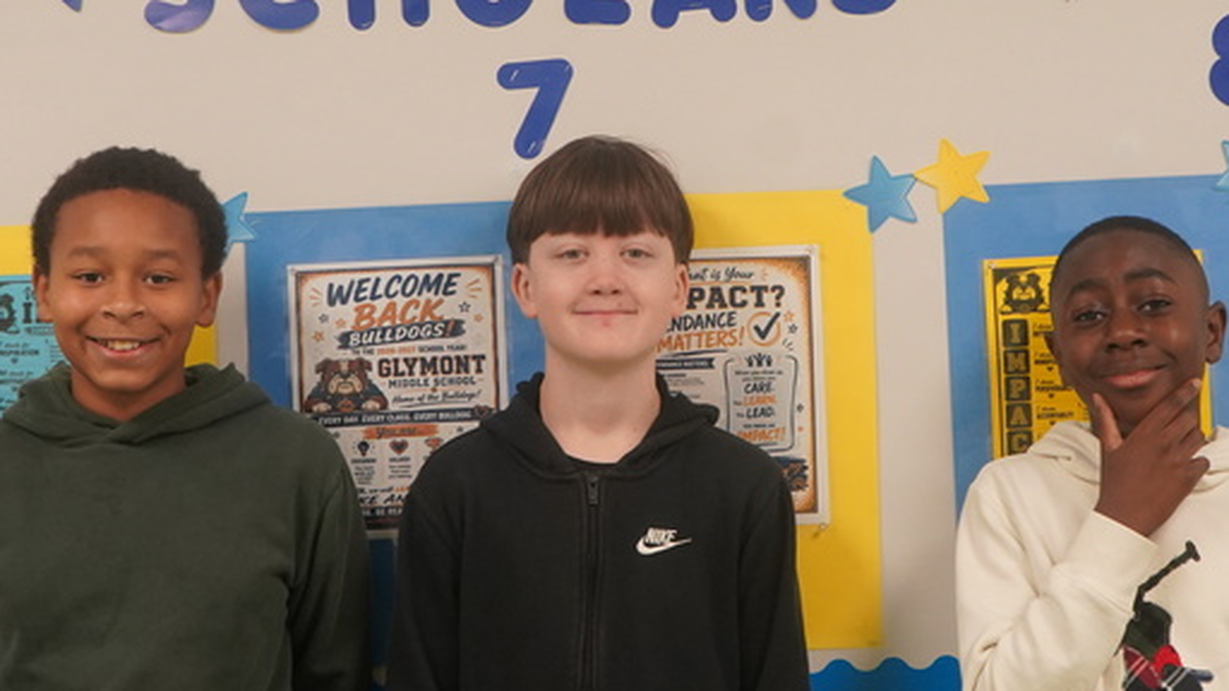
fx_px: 2868
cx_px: 641
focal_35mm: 88
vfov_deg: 13.7
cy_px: 280
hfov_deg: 24.2
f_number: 4.5
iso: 2000
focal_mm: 42
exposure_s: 1/160
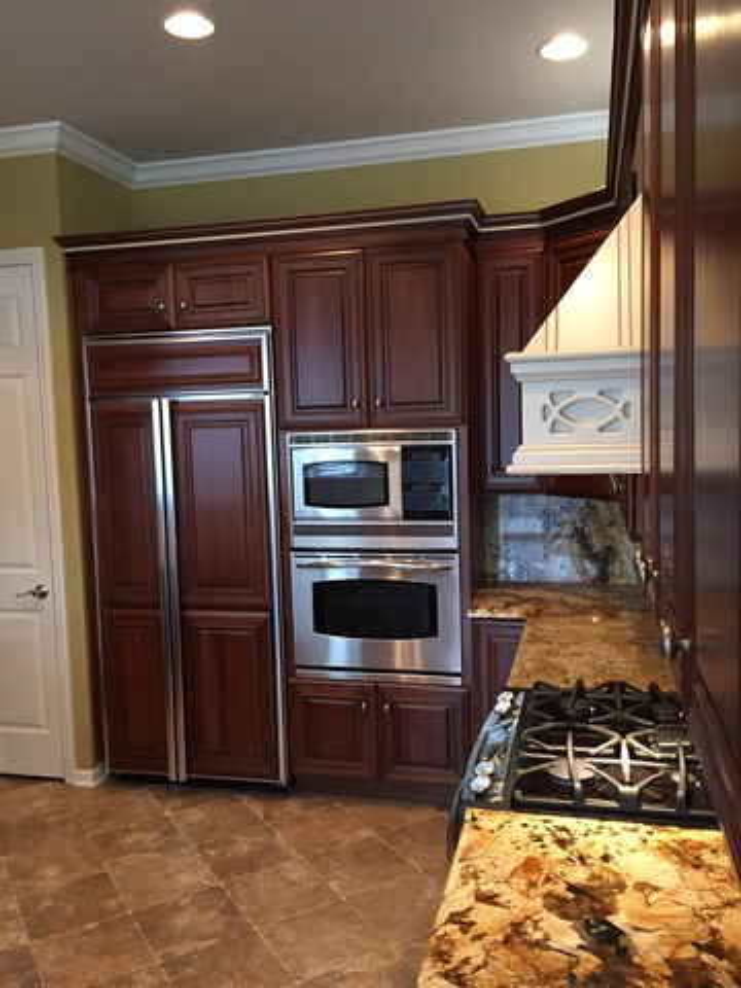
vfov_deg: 61.7
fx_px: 828
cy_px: 494
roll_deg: +1.8
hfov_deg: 48.2
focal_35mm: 29
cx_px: 370
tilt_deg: -4.8
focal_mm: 4.15
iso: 200
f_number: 2.2
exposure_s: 1/30
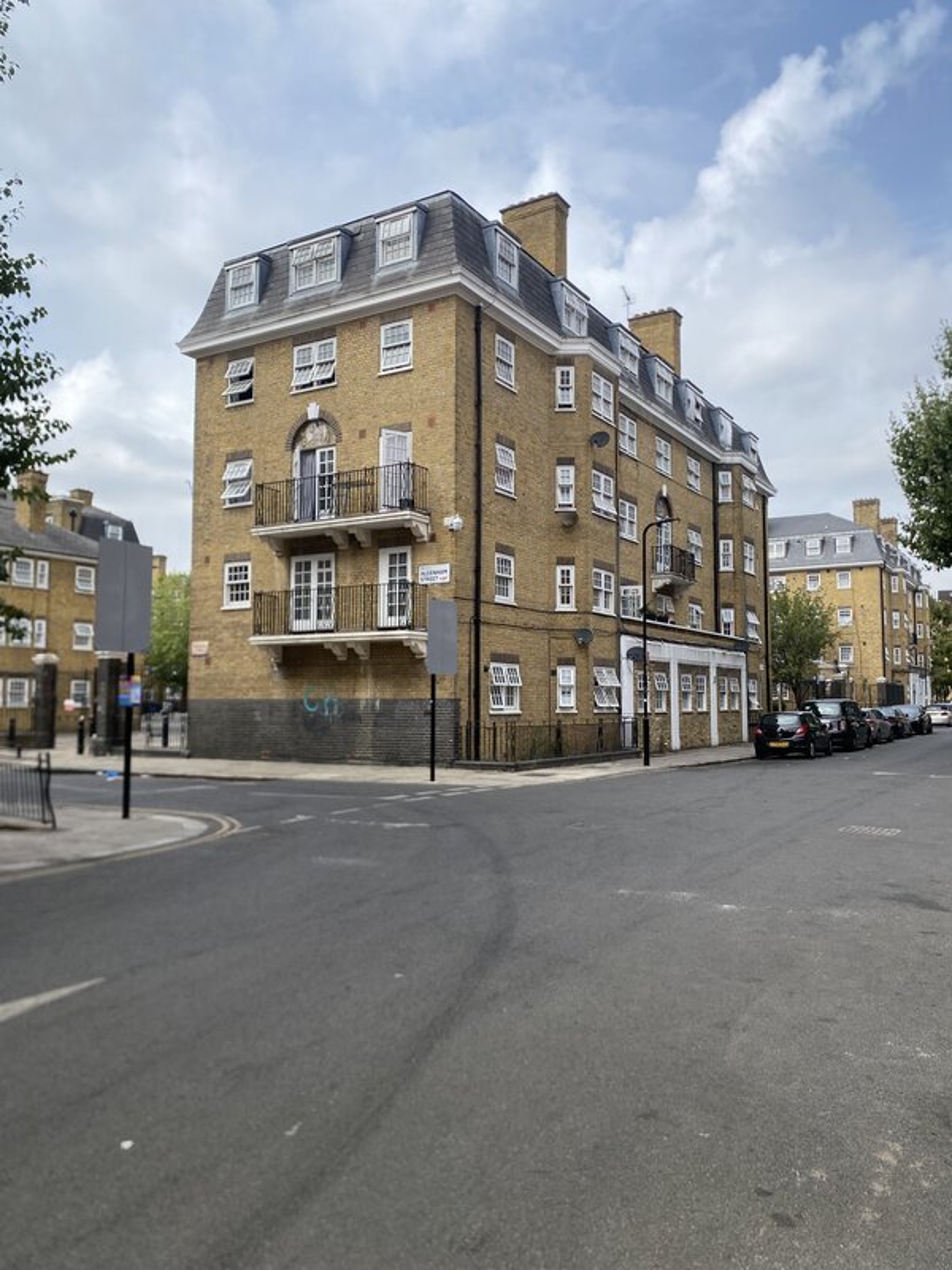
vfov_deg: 67.3
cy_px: 635
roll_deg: -0.5
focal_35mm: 26
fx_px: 953
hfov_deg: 53.1
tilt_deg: +4.9
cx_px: 476
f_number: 1.8
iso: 32
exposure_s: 1/2817
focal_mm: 4.25
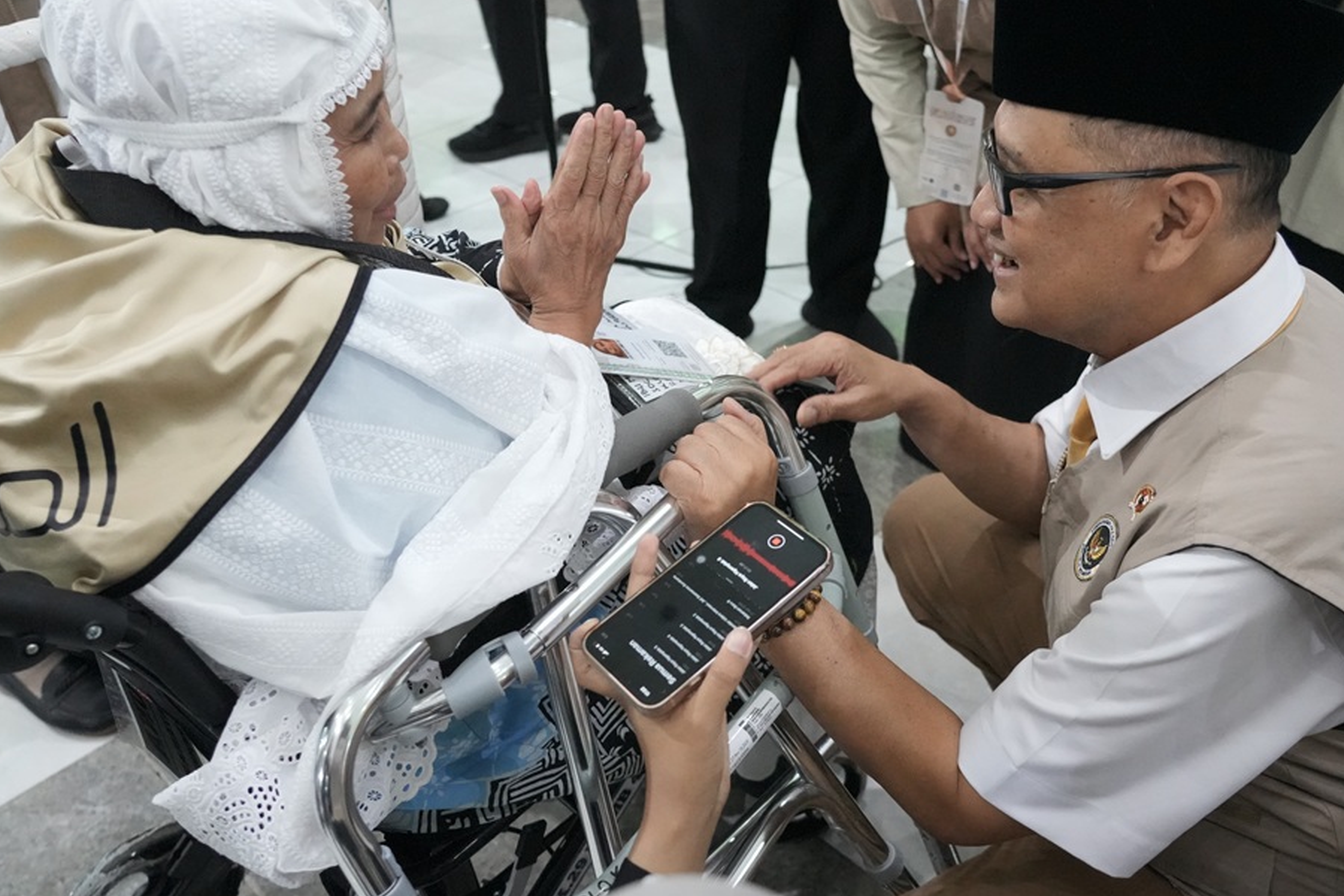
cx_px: 705
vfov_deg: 41.1
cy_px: 423
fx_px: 1195
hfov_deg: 58.7
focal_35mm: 32
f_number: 4
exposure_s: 1/160
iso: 12800
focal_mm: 24
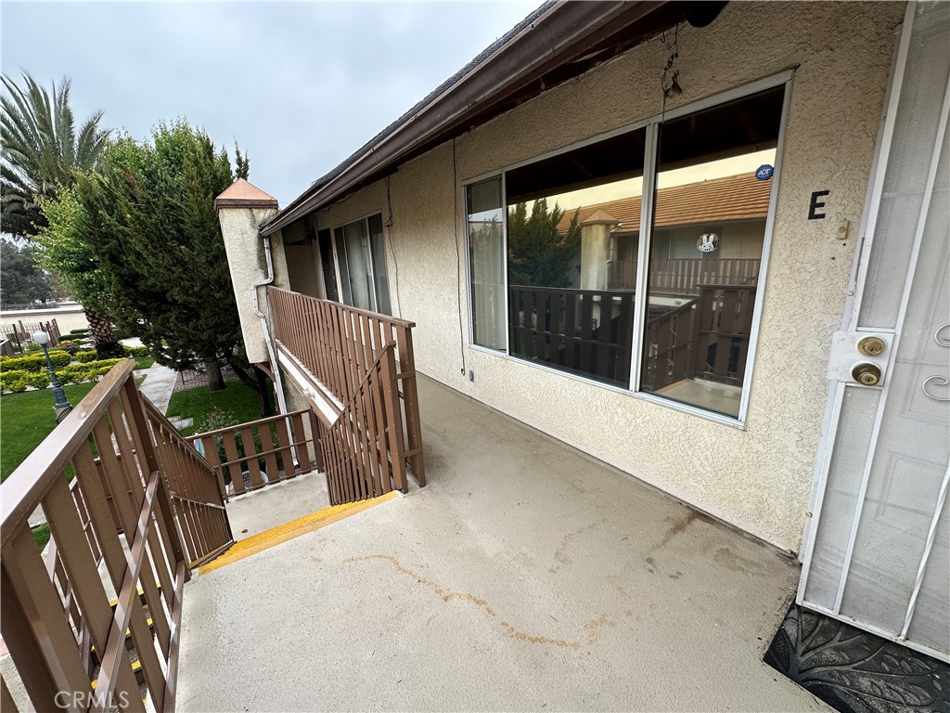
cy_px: 356
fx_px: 384
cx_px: 475
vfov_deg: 85.7
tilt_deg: -14.5
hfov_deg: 102.1
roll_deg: +2.5
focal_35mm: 14
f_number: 2.2
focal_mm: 2.22
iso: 40
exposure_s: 1/654
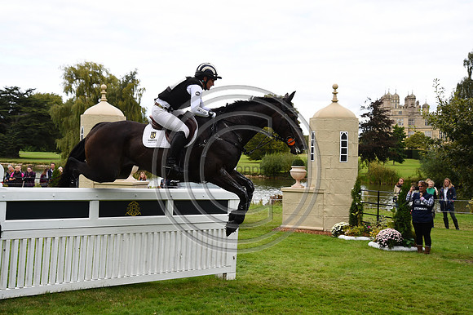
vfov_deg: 26.0
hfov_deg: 38.2
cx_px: 236
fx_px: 683
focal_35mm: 52
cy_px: 158
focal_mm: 52
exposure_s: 1/1250
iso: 900
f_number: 5.6
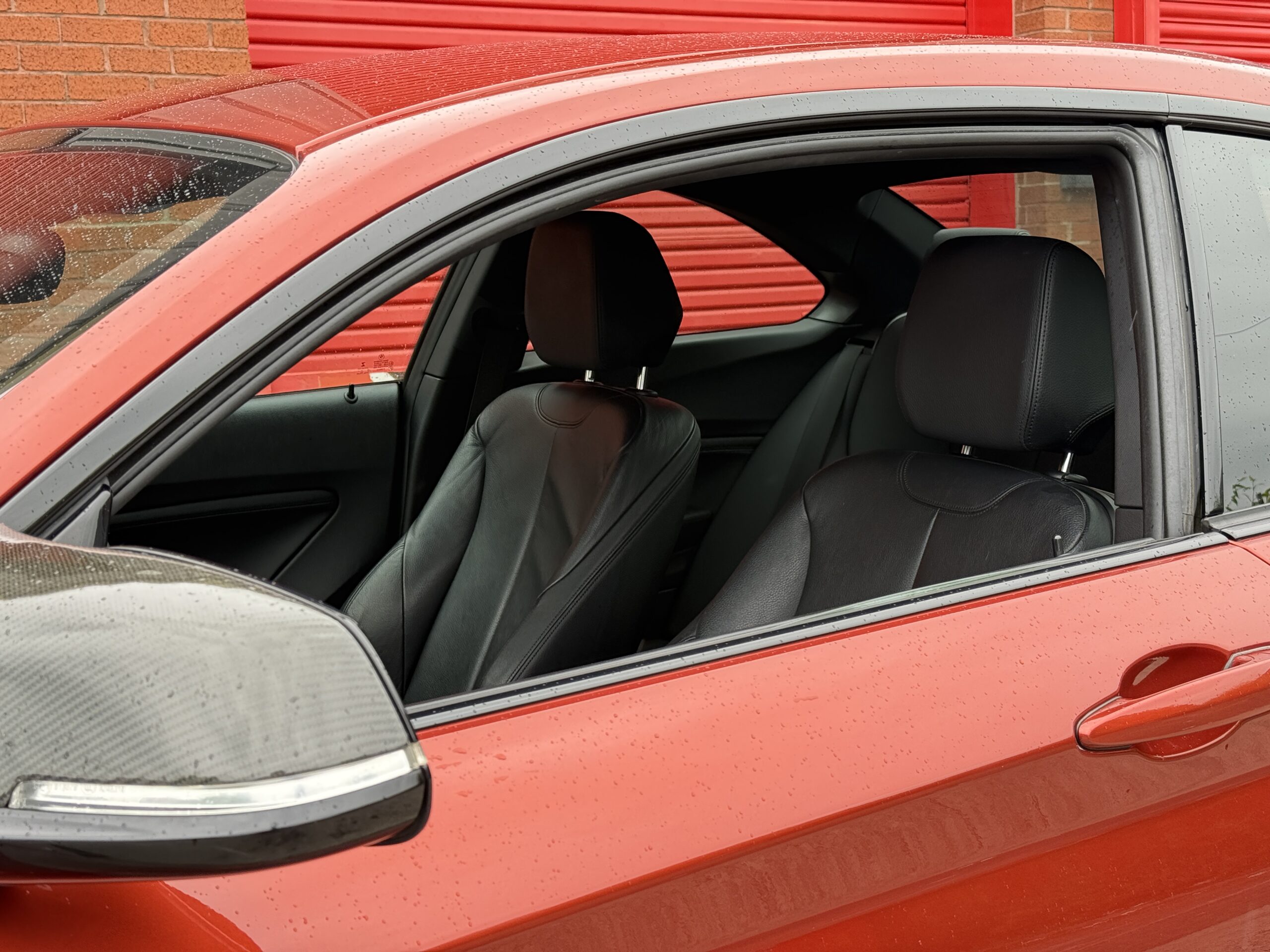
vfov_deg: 30.3
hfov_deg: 39.7
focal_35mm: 48
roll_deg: +3.3
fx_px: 1761
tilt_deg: -5.5
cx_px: 635
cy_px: 476
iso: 160
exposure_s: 1/242
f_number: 1.78
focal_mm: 6.76
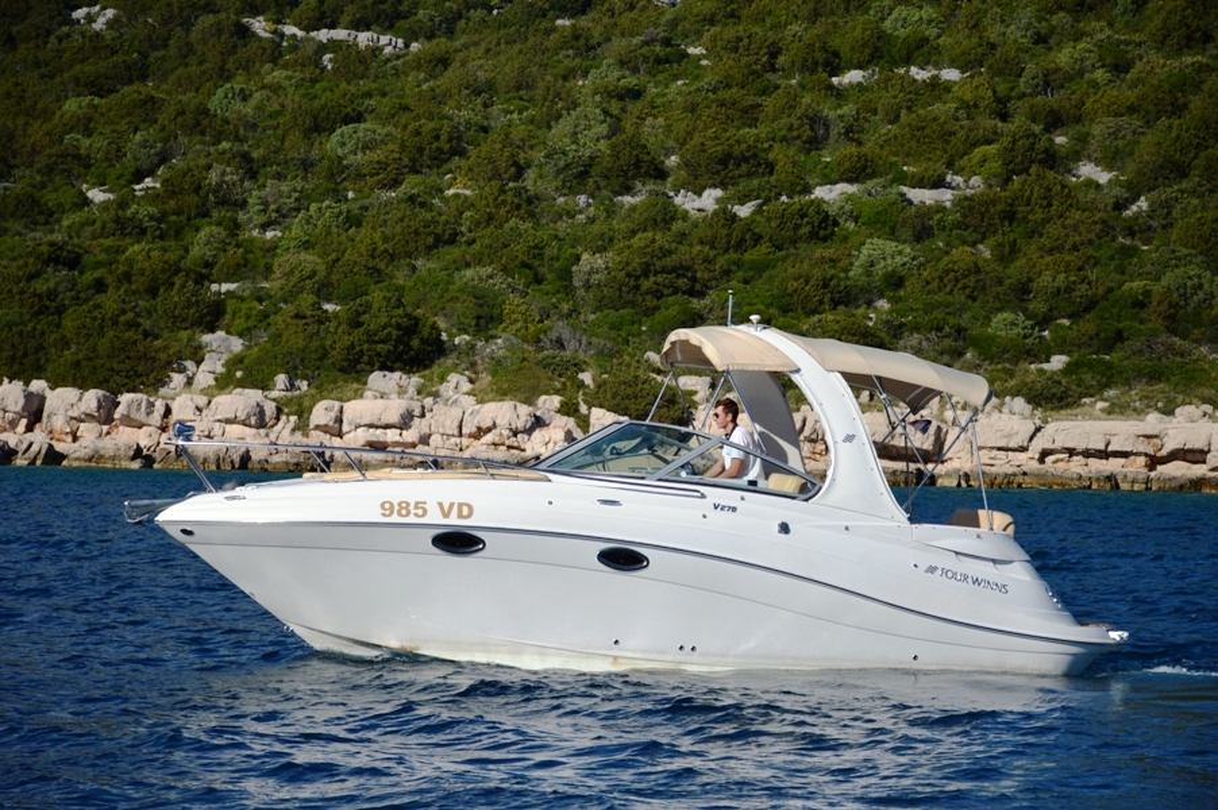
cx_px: 609
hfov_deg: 18.2
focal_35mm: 112
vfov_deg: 12.2
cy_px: 405
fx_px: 3803
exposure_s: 1/4000
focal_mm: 75
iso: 250
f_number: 5
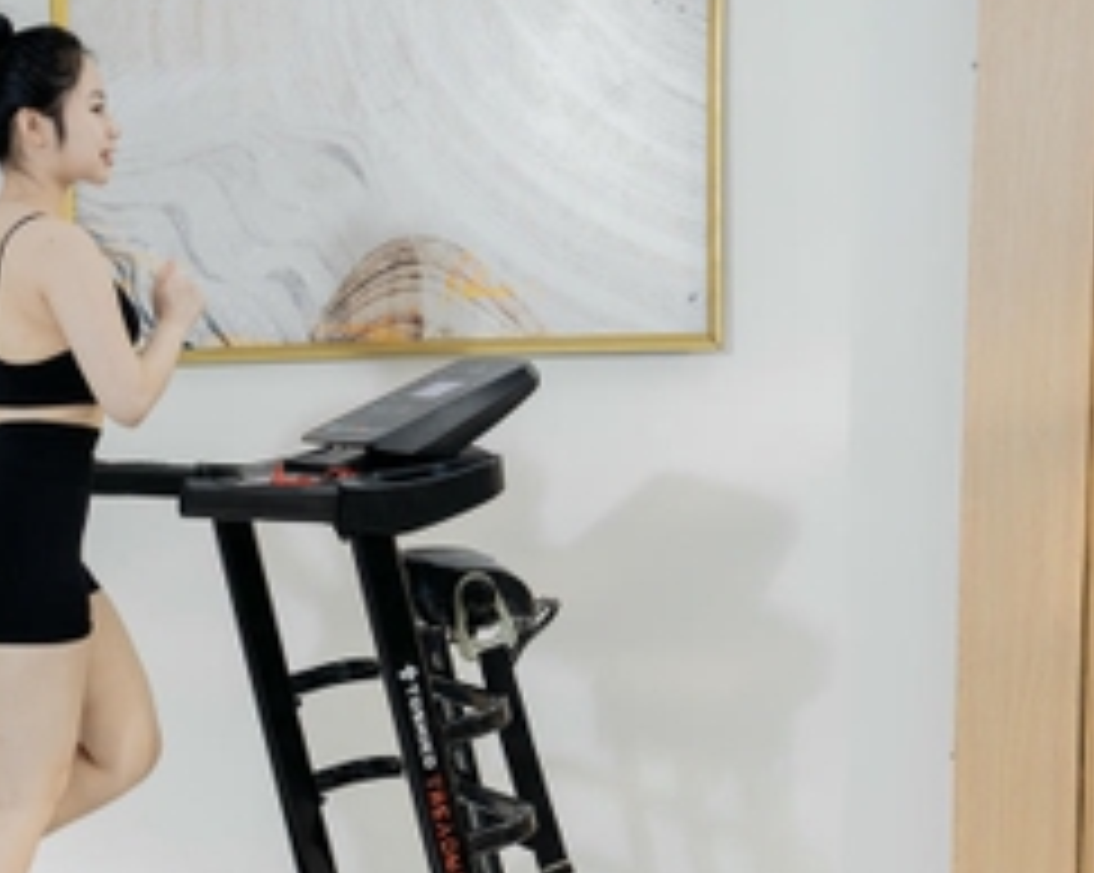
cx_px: 104
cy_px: 594
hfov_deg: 21.0
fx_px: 2879
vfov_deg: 17.2
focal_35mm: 89
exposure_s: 1/250
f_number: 4
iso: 400
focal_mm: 48
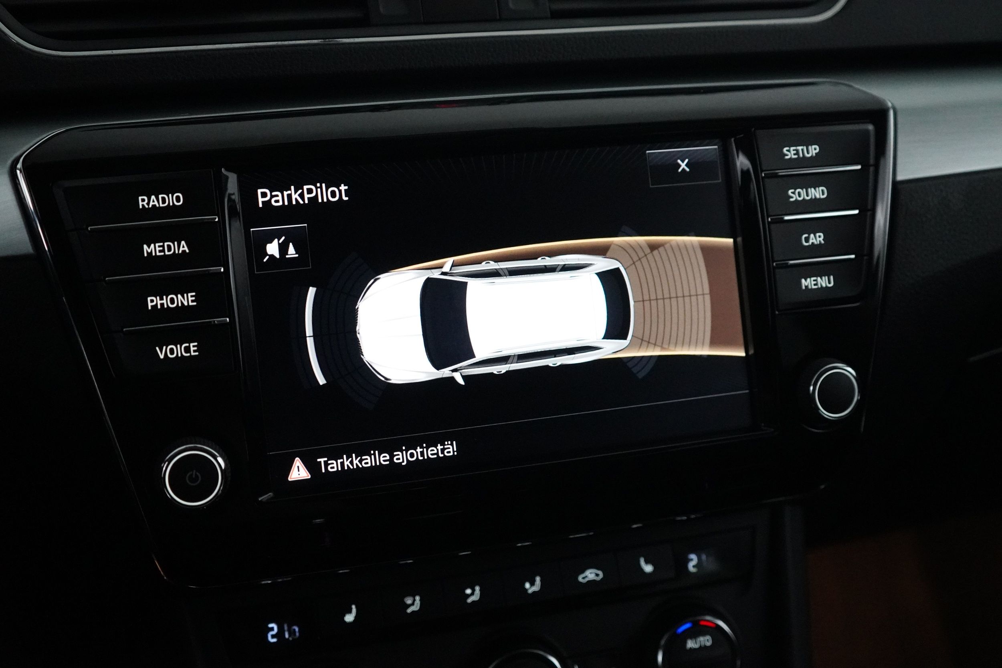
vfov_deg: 30.9
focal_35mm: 44
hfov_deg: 45.0
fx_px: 1211
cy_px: 334
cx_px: 501
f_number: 3.5
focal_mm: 29
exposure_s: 1/100
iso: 6400
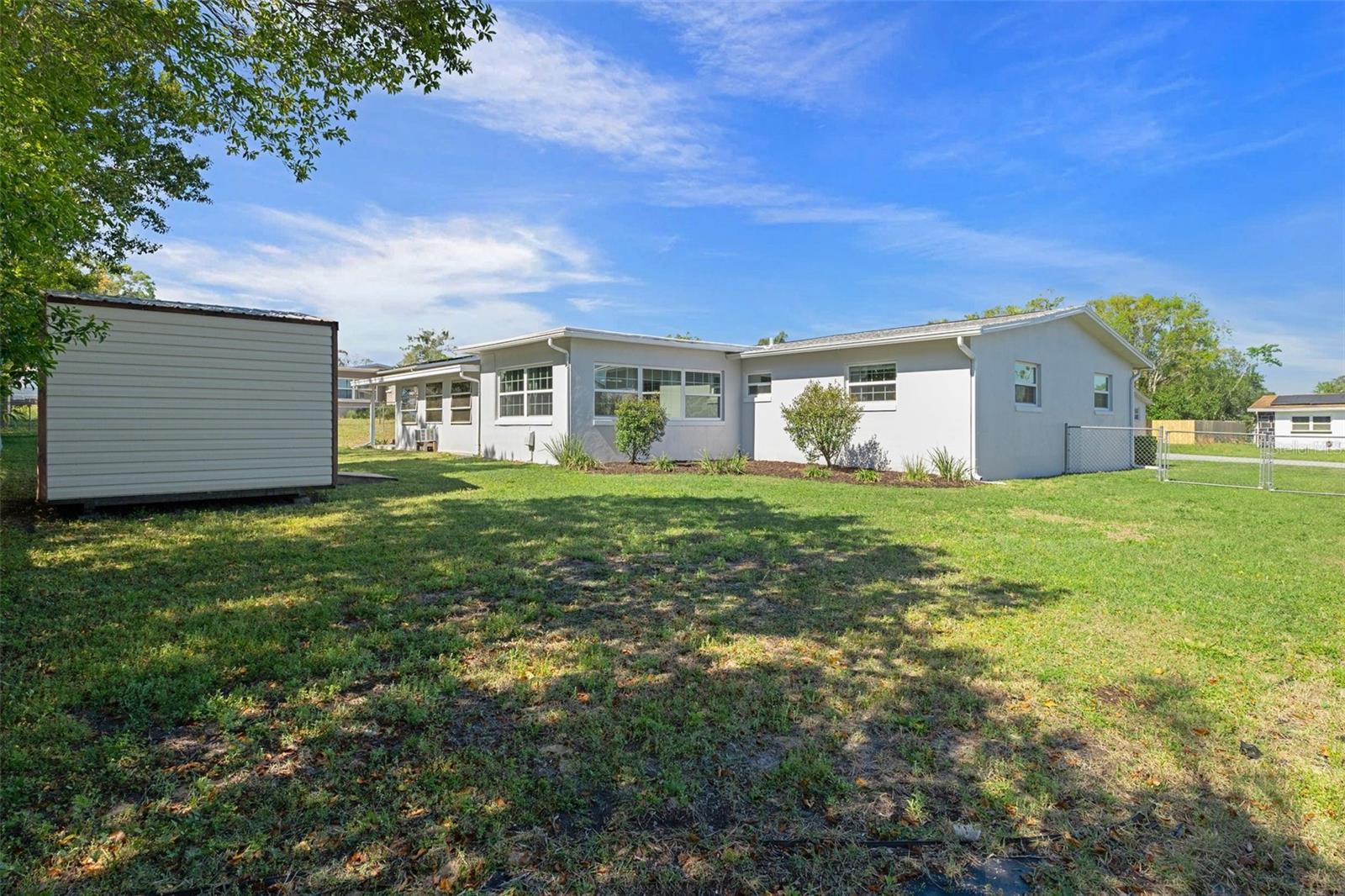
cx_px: 672
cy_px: 448
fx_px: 672
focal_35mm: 18
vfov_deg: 67.4
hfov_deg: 90.0
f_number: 8
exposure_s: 1/200
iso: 320
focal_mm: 12
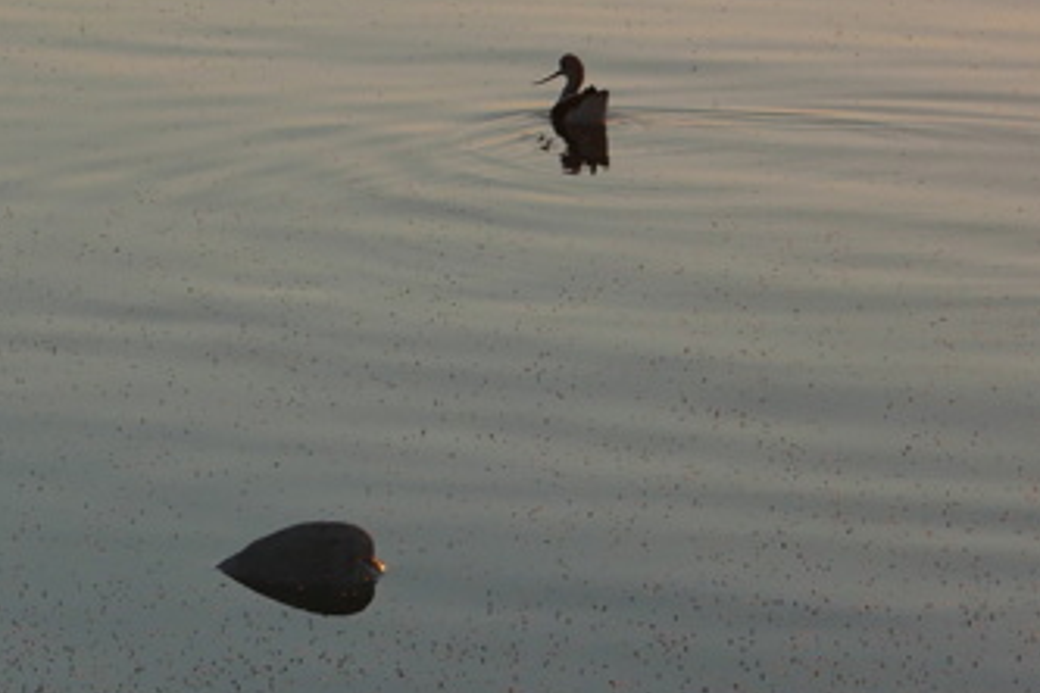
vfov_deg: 5.3
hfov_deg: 7.9
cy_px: 31
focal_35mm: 259
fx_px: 7482
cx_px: 255
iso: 200
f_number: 5.6
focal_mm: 32.6
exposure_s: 1/500
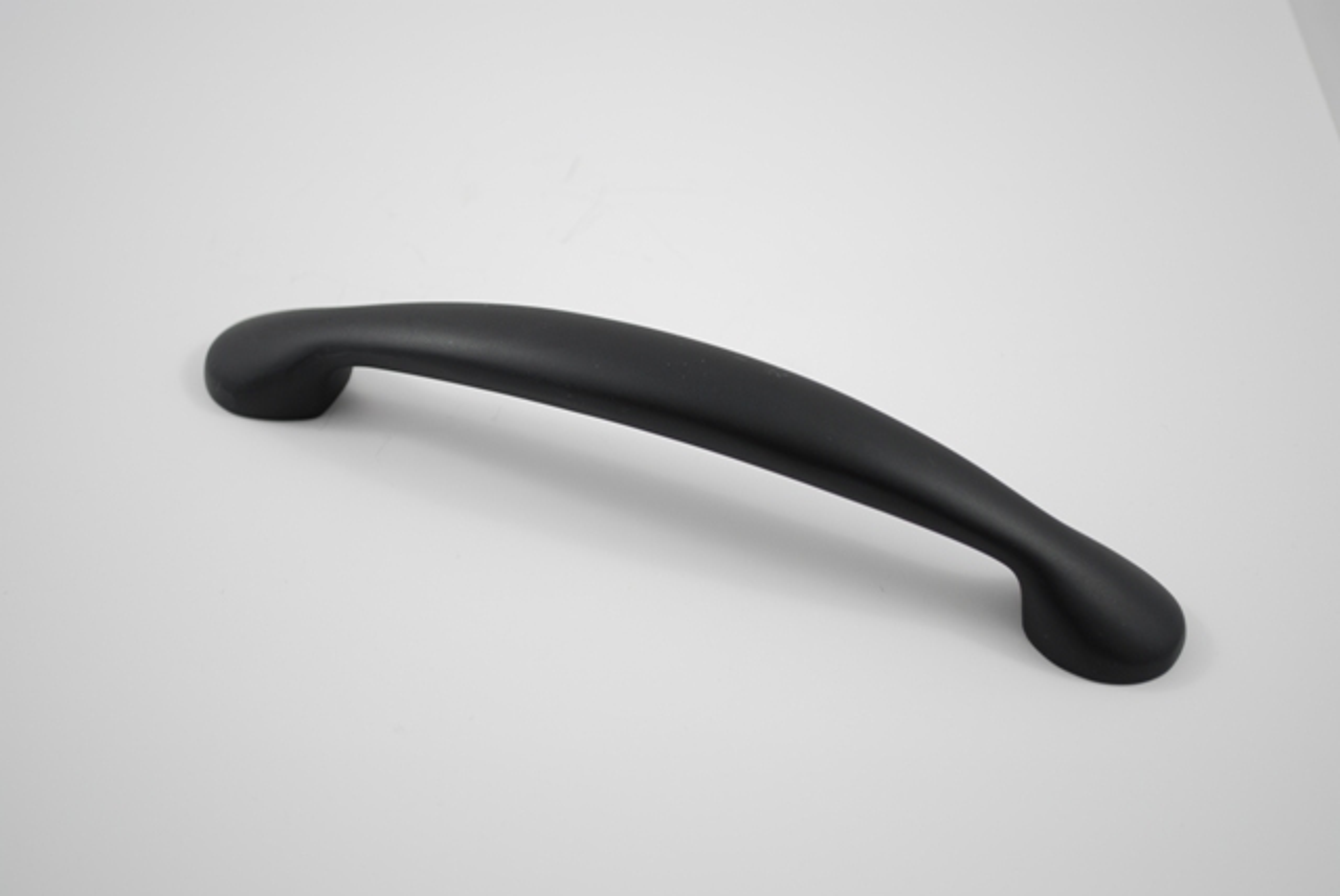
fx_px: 2459
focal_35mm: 66
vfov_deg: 20.7
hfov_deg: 30.5
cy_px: 448
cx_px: 670
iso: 100
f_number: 5.3
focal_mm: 44
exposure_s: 1/15
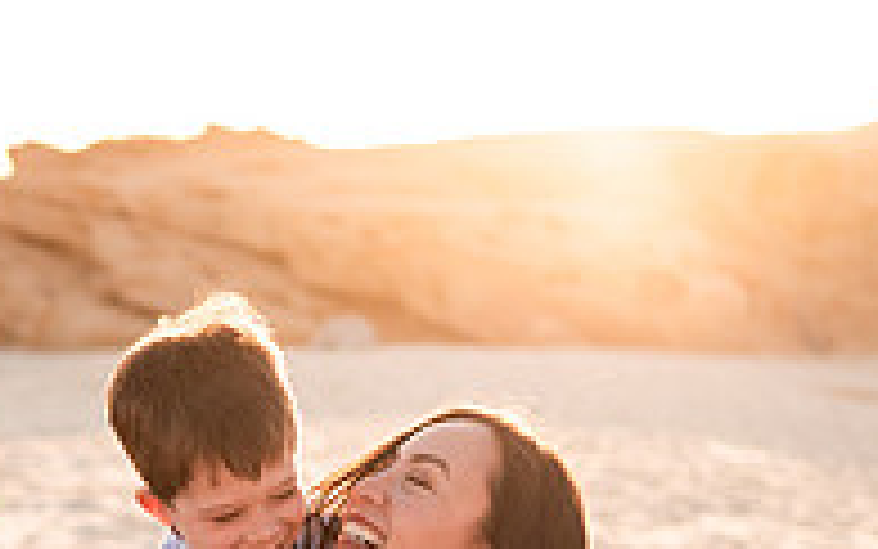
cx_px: -59
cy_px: 812
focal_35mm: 106
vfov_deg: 11.8
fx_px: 2537
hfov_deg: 18.9
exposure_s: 1/2500
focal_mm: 35
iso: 100
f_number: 1.8
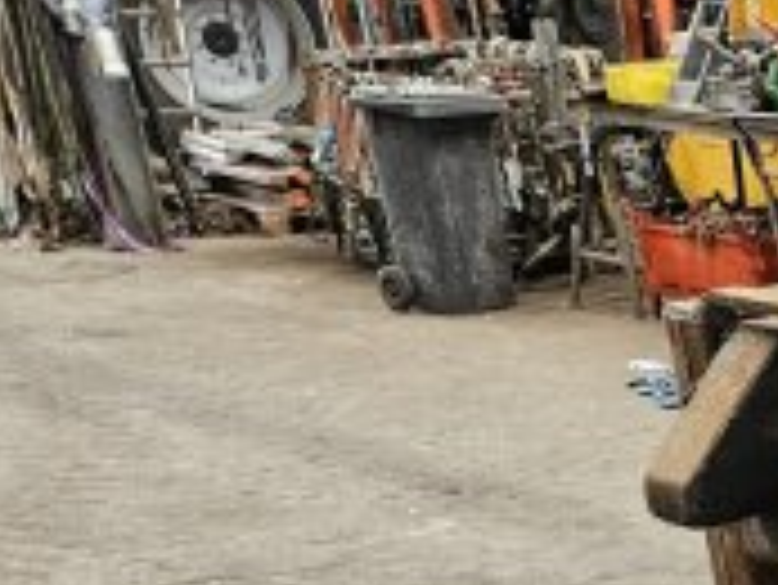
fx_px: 1912
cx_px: 1345
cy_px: 860
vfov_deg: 16.0
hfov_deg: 18.6
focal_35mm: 85
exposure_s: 1/100
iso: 500
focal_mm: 5.4
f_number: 1.8
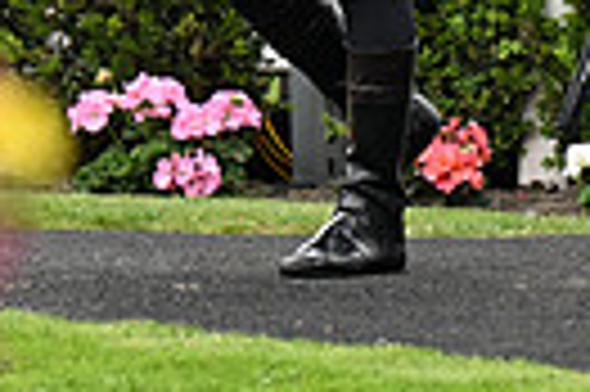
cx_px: 473
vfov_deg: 1.5
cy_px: -430
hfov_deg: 2.3
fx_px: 14502
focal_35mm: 886
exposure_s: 1/1600
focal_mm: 200
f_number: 4.5
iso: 1250
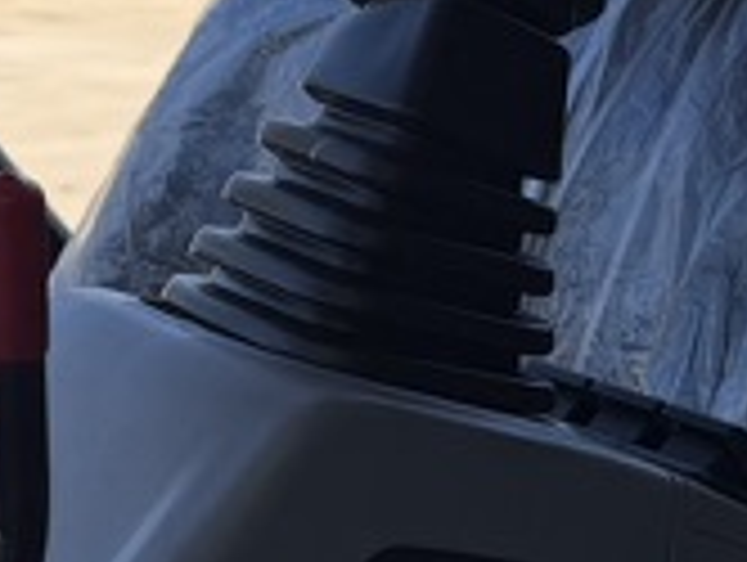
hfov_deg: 13.1
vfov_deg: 10.0
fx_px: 3198
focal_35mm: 148
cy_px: 346
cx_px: 0
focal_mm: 6.76
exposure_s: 1/2110
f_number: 1.78
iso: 80
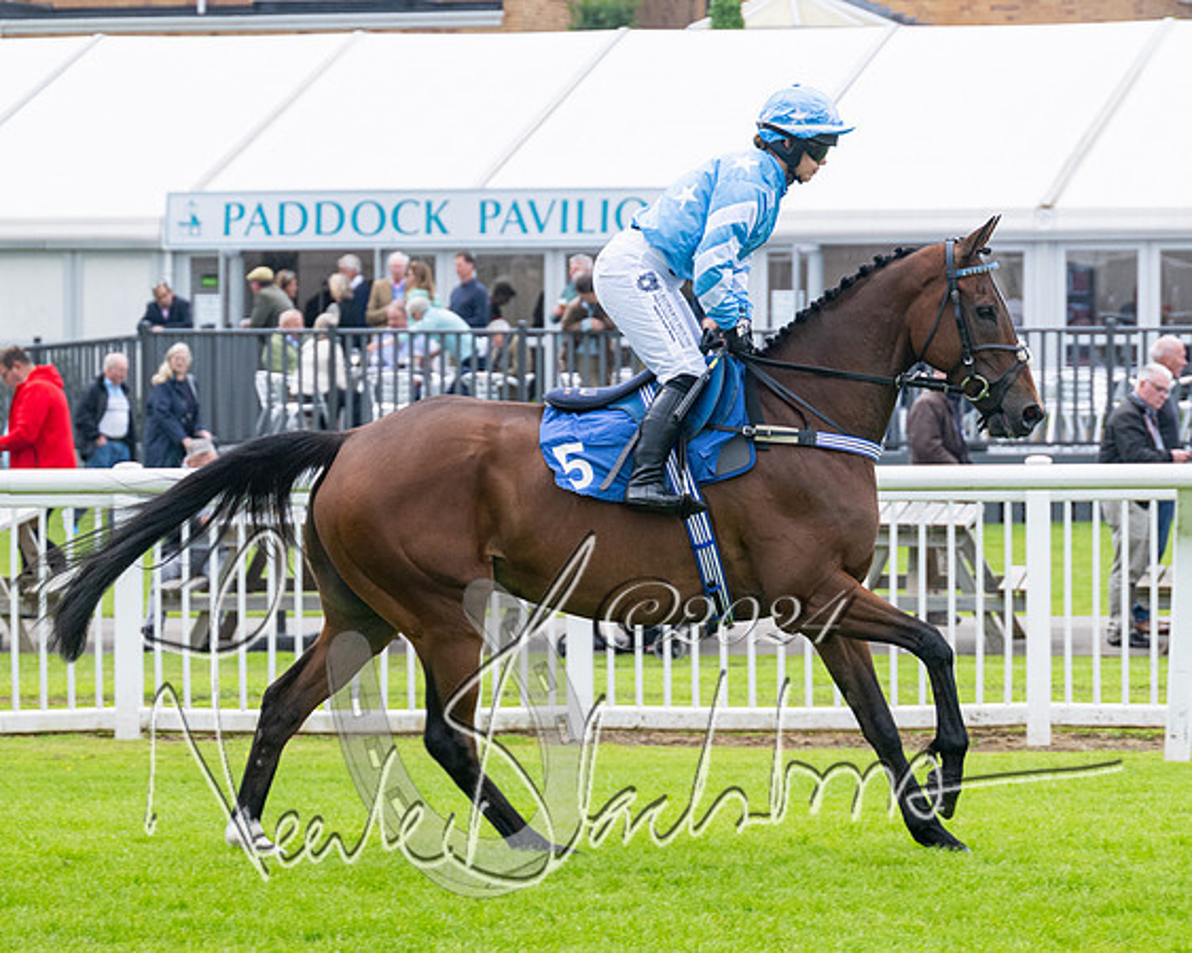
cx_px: 722
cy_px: 431
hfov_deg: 10.6
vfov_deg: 8.5
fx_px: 6427
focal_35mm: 182
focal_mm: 98
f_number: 4
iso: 400
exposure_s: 1/800
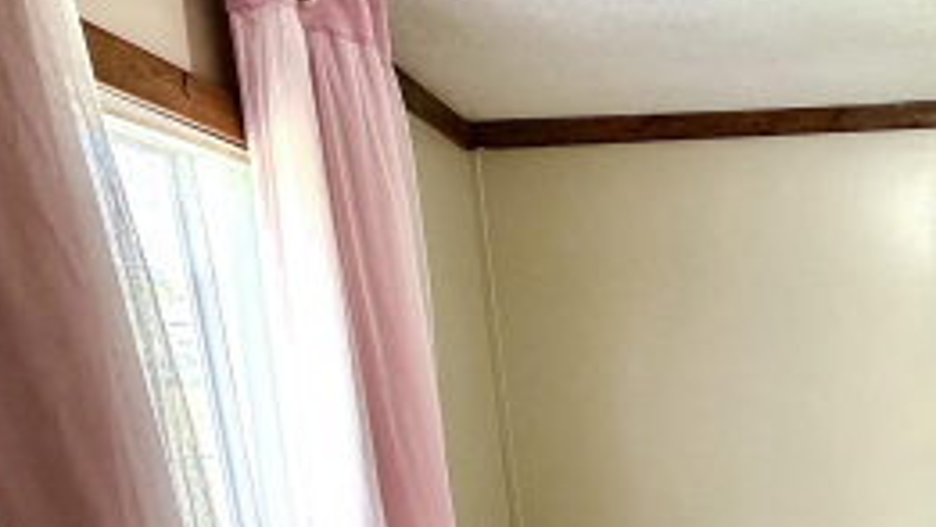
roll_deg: -0.6
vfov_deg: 27.3
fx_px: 968
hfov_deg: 40.6
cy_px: 609
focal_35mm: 39
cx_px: 1049
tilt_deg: -14.3
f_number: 2.2
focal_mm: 2.22
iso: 200
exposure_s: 1/120
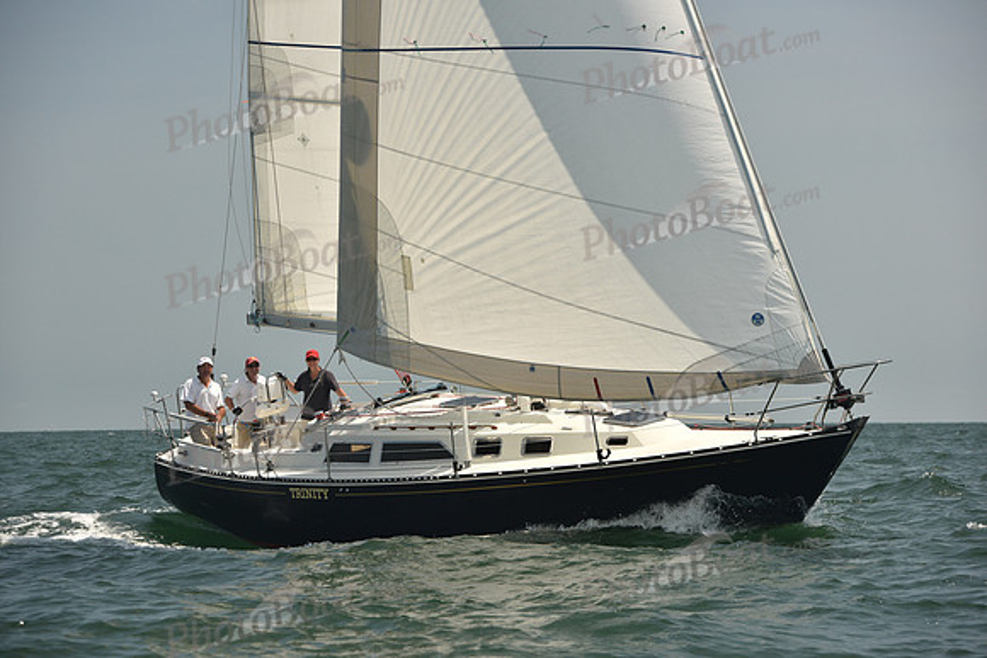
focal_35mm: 135
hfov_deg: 15.2
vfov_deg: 10.2
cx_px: 494
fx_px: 3702
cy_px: 329
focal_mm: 135
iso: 320
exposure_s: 1/1000
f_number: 6.3
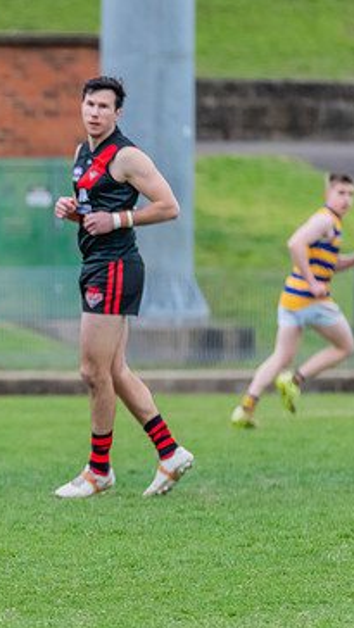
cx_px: -136
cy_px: 313
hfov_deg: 1.7
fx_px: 12221
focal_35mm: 733
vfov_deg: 2.9
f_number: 6
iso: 2000
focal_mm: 350
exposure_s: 1/1600
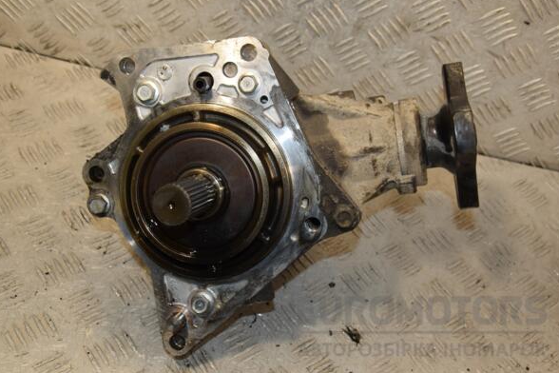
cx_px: 280
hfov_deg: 38.2
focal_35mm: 52
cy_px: 184
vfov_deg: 26.0
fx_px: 807
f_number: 7.1
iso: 800
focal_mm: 34
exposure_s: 1/200
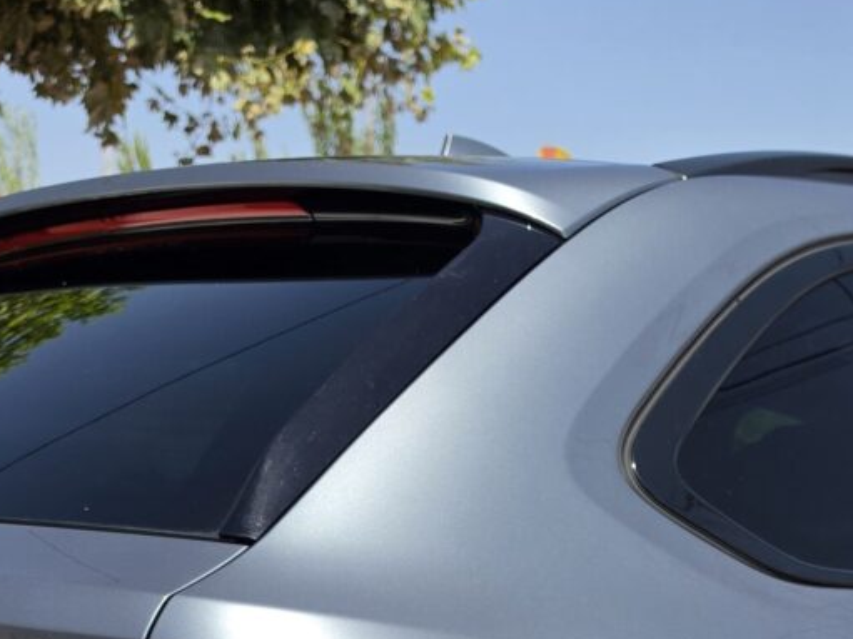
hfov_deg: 26.7
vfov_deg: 18.5
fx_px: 1774
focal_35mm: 72
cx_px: 641
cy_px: 901
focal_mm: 6.5
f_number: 1.4
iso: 64
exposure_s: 1/5445
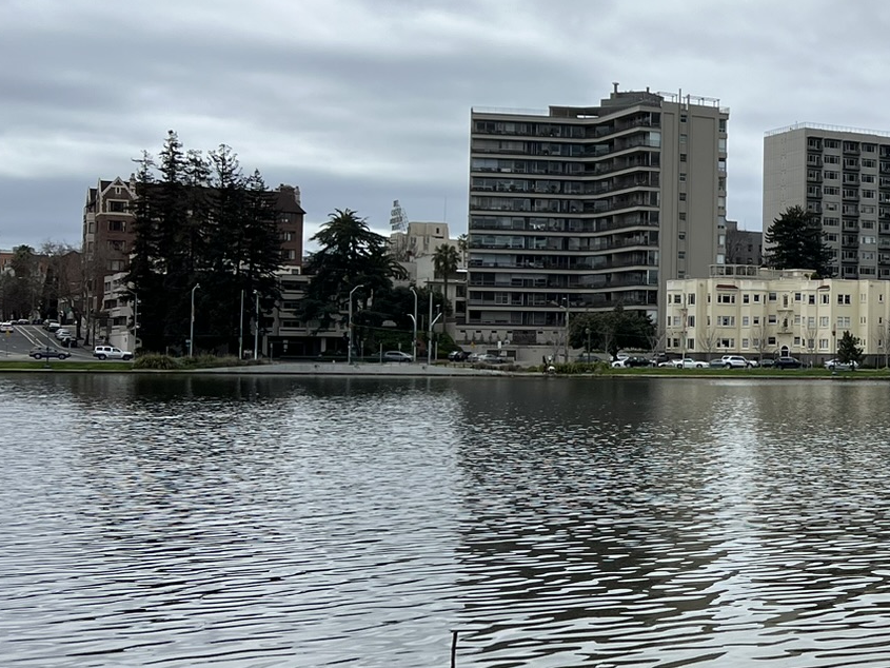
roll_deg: -0.2
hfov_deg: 27.3
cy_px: 308
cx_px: 1049
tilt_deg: +1.3
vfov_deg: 23.3
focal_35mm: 63
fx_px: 1620
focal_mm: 5.7
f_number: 1.5
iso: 50
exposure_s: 1/8000
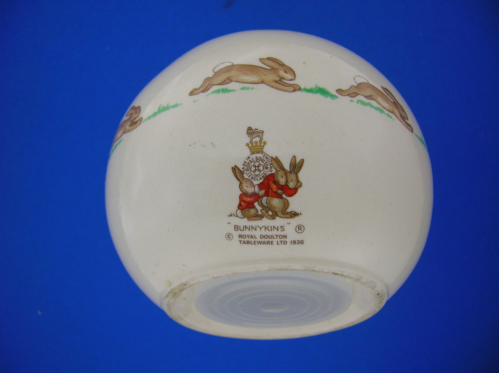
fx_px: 504
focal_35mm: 35
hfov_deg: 52.7
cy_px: 186
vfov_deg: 40.6
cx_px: 250
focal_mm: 5.8
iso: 50
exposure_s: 1/25.5
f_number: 2.9
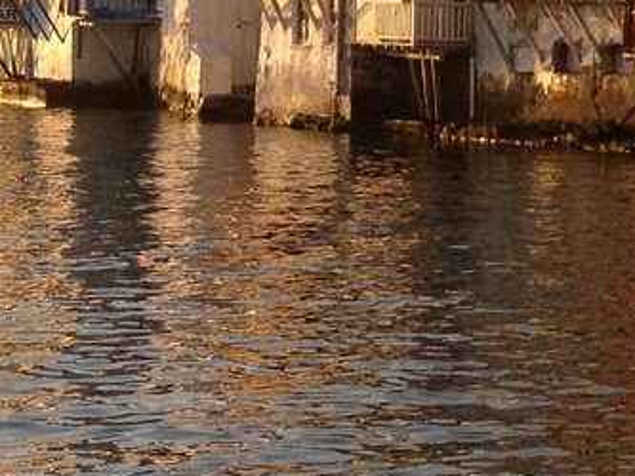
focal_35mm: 168
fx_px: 3083
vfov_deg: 8.8
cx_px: 1175
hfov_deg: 10.9
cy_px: 46
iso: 50
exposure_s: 1/649
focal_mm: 4.28
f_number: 2.4
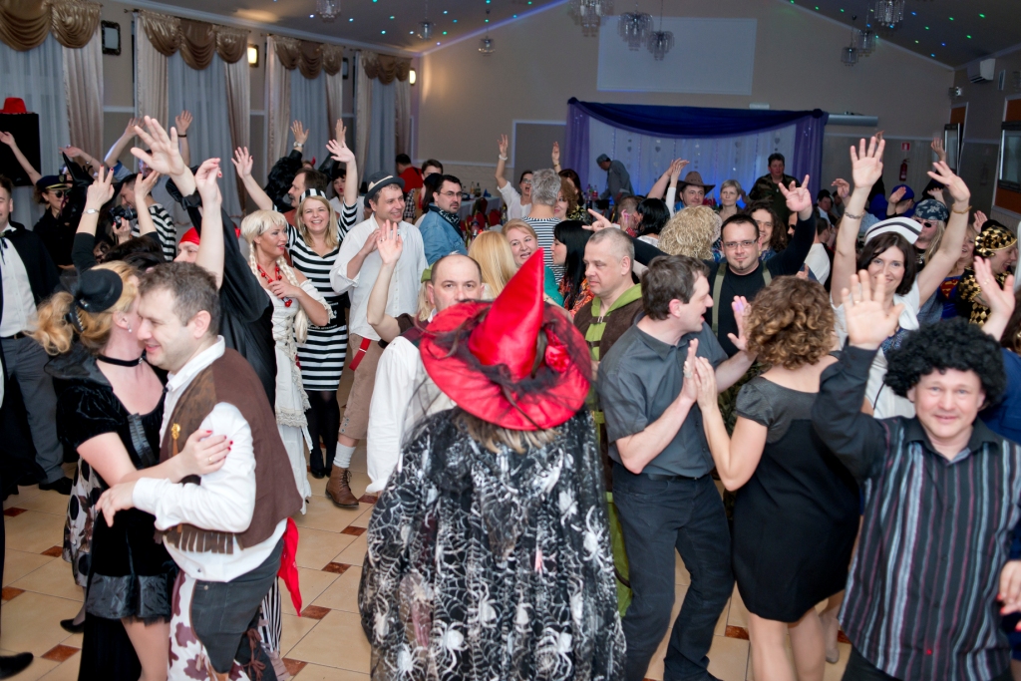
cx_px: 510
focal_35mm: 35
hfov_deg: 54.4
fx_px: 993
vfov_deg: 37.9
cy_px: 340
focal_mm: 35
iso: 320
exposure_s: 1/320
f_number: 3.2
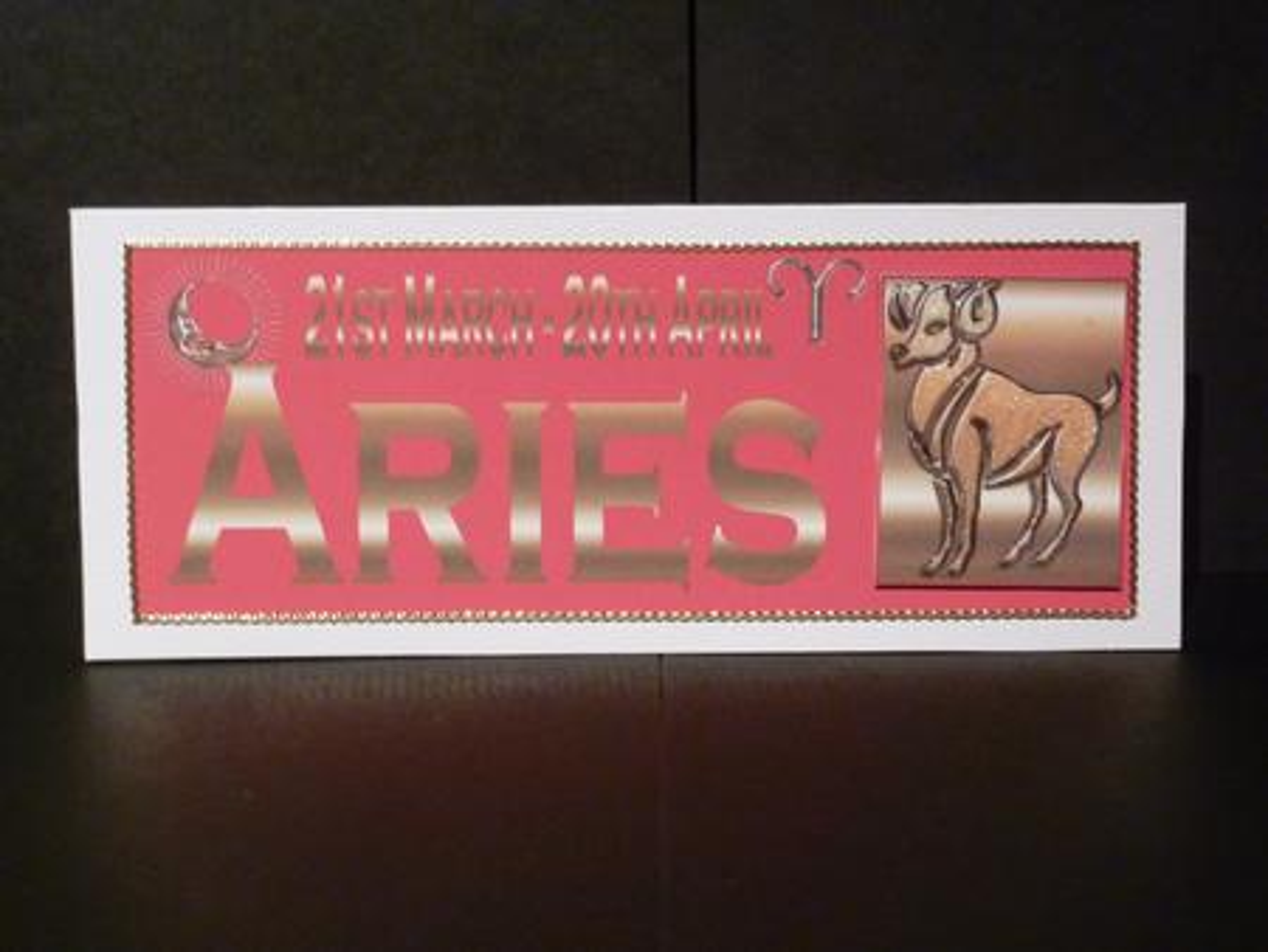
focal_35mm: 63
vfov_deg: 23.3
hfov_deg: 30.7
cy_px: 476
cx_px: 634
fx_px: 2309
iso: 400
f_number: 4
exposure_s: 1/10
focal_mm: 10.3
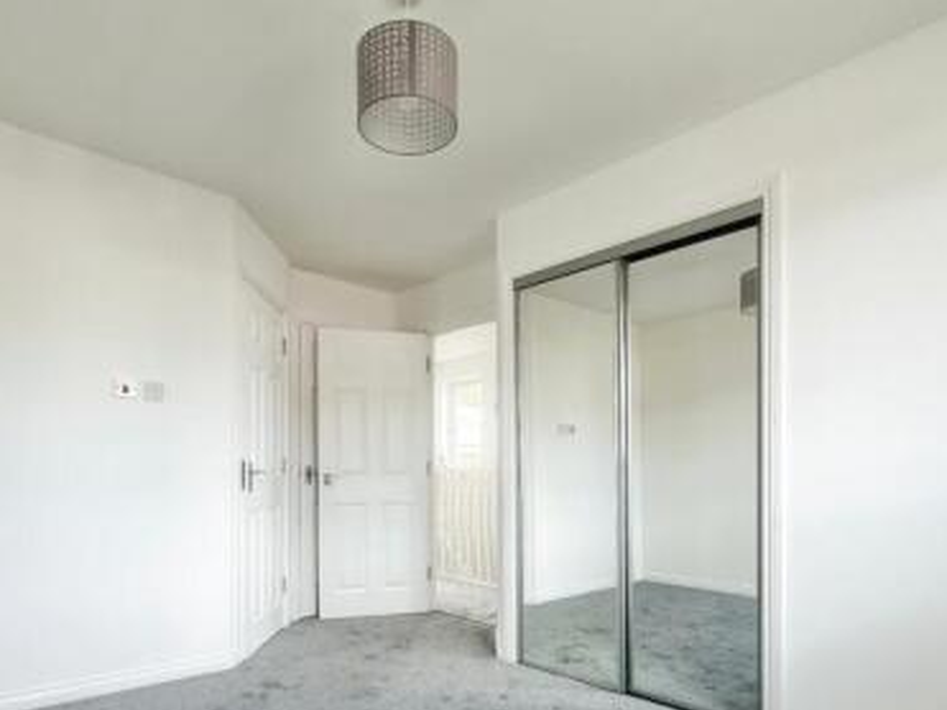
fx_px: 602
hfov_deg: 76.3
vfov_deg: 59.7
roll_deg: -0.1
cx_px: 435
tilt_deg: +0.7
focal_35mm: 22
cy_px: 471
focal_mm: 2.22
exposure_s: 1/99
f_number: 2.2
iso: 64
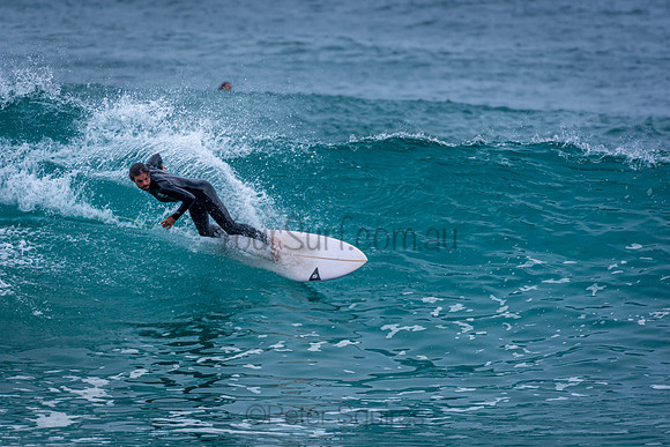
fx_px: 13961
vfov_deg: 1.8
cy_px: 224
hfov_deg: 2.7
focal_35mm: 750
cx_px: 335
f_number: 5.6
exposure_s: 1/640
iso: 160
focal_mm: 500
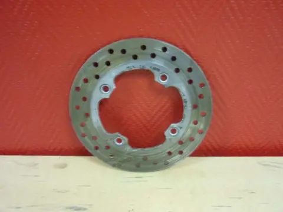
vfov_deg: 42.9
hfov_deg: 55.4
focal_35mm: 33
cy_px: 106
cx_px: 142
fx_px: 270
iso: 400
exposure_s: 1/10
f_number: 2.8
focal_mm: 5.5
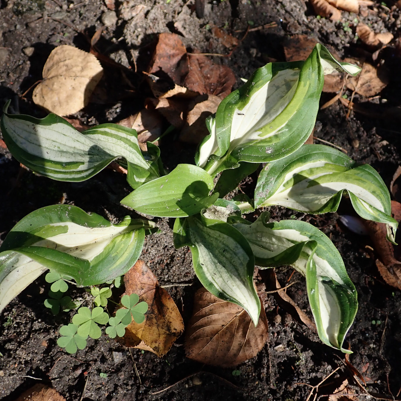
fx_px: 472
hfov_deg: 46.0
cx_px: 189
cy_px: 202
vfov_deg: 46.0
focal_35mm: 36
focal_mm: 5.5
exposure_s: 1/500
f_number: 3.2
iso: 100
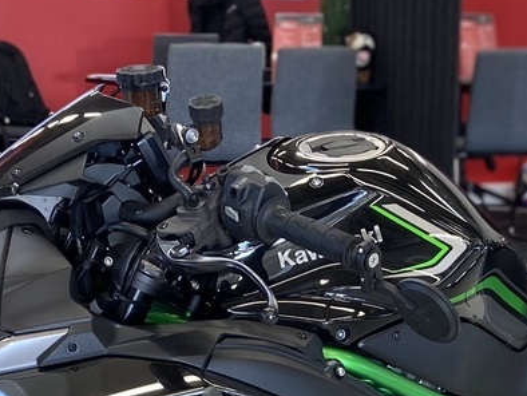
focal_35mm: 95
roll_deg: -1.0
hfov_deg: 20.6
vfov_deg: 14.7
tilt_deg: -17.0
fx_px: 1447
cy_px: 554
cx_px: 301
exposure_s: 1/100
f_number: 1.8
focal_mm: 4.25
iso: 100
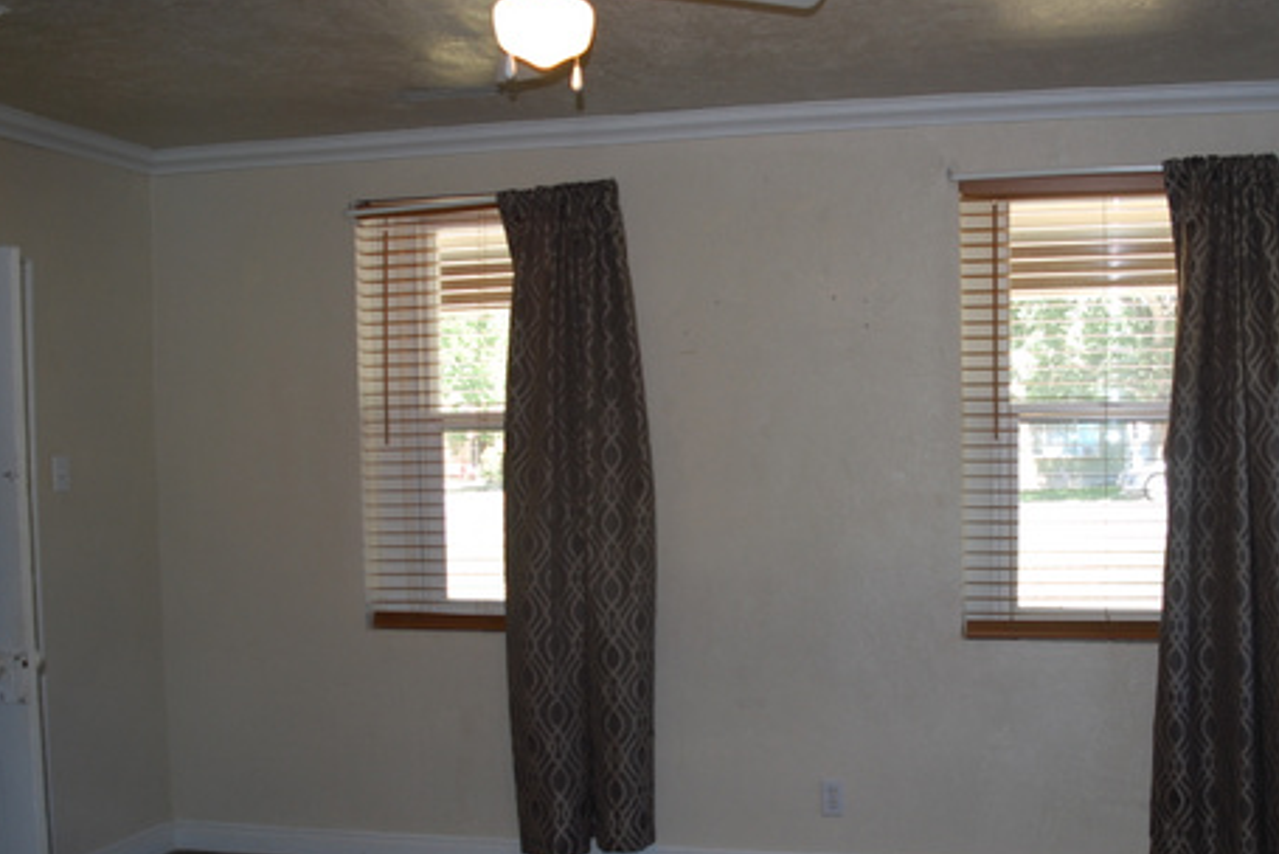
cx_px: 838
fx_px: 1351
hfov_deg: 49.9
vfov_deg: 34.9
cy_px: 542
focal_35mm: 38
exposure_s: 1/60
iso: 200
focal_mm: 18
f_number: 3.8
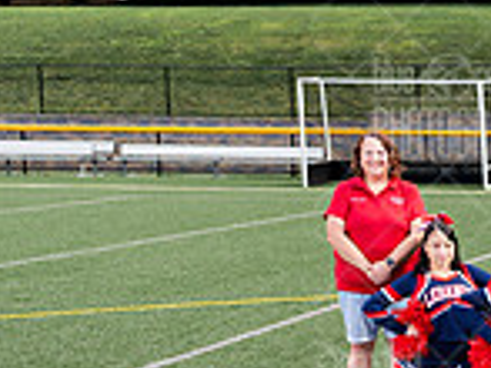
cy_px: 400
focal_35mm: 133
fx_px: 1885
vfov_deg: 11.0
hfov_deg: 13.0
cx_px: 962
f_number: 2.5
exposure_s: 1/200
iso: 400
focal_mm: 35
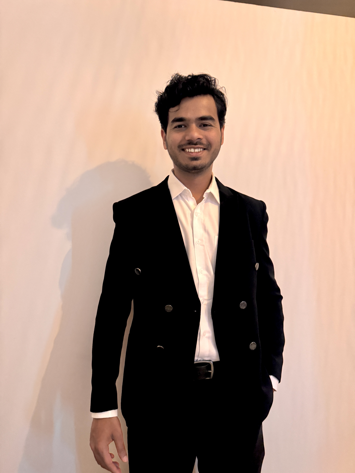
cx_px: 178
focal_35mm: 24
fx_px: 328
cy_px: 236
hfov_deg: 56.8
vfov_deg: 71.6
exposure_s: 1/52
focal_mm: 6.76
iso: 800
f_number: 1.78
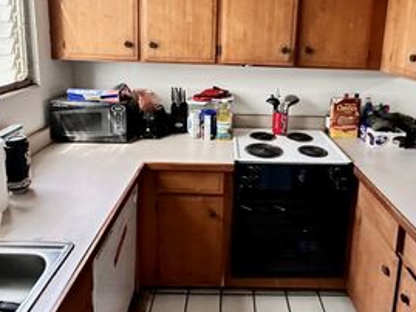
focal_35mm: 26
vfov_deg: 51.0
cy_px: 81
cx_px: 232
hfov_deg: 67.1
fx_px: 313
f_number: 2.2
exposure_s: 1/60
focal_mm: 2.22
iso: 640
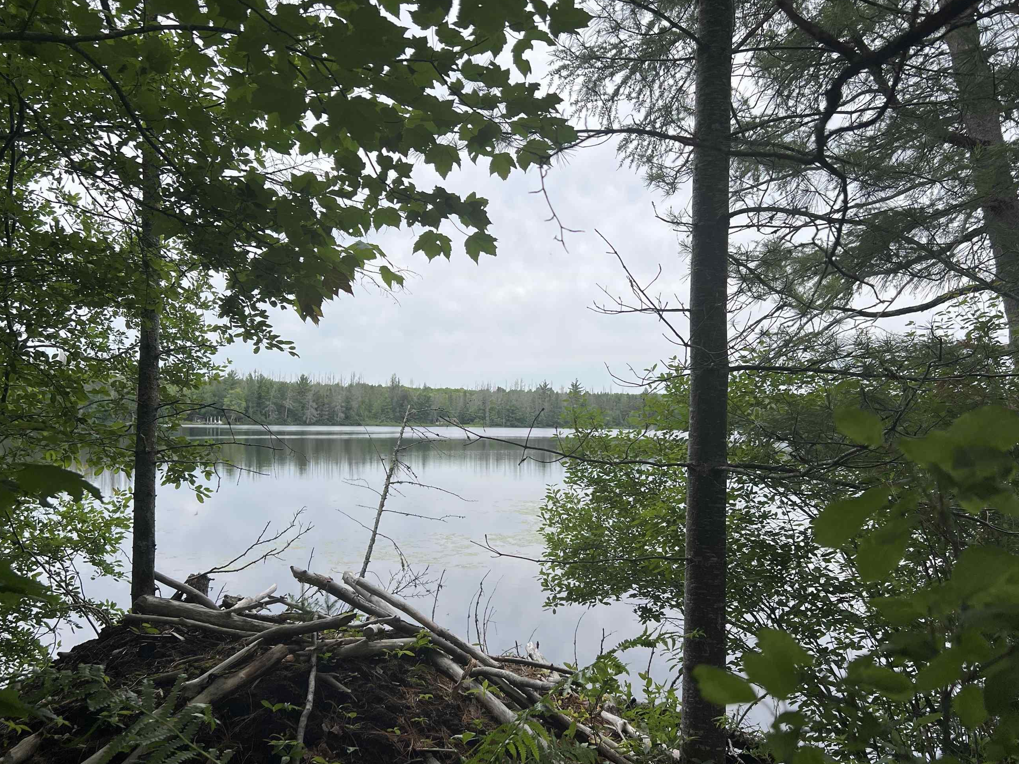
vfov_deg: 45.4
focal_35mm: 31
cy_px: 418
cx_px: 502
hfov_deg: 58.4
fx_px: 912
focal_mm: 5.7
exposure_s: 1/1901
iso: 50
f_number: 1.5
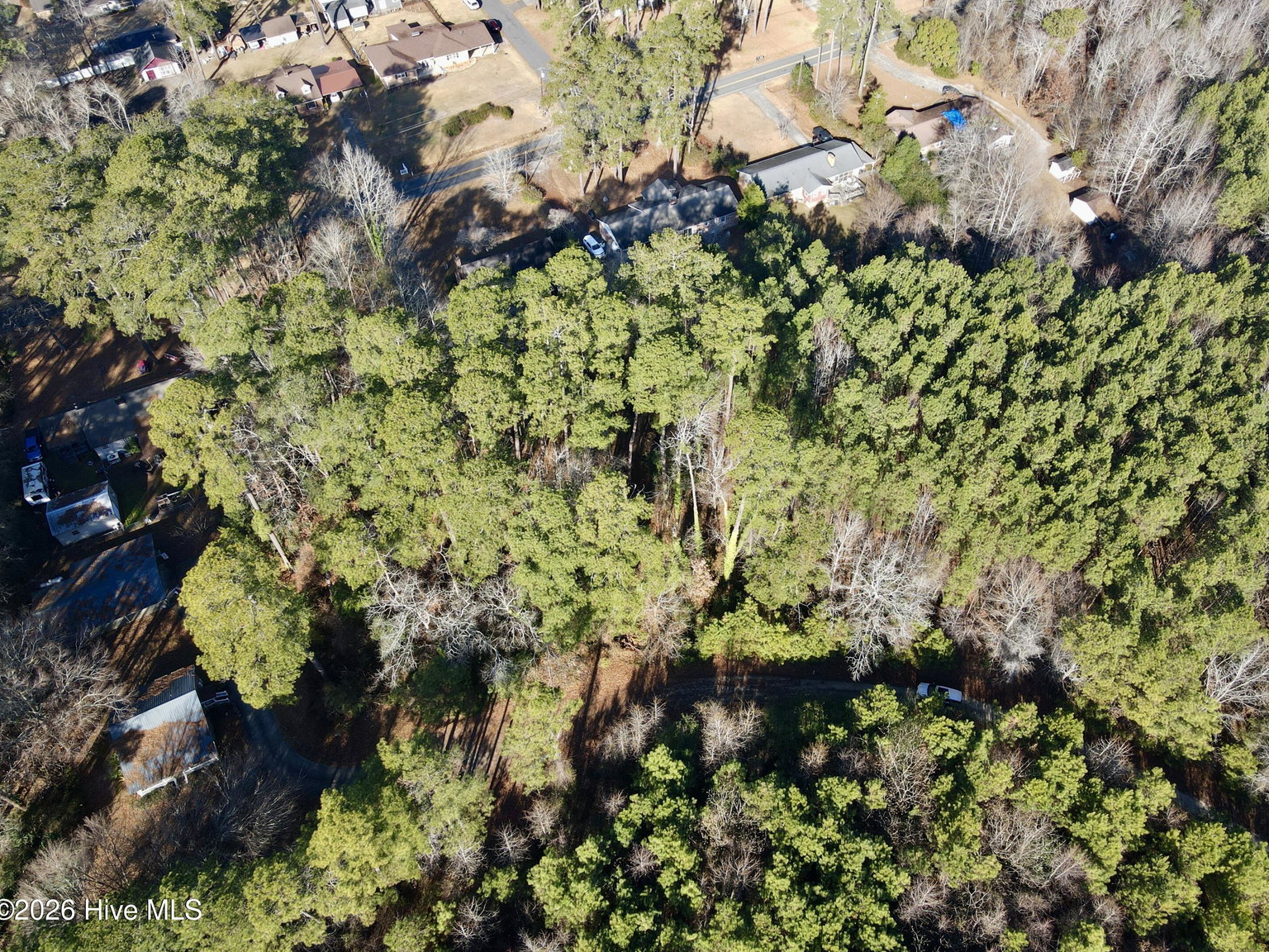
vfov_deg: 54.9
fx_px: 916
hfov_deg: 69.4
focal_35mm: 25
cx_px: 652
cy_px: 459
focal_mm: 4.5
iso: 100
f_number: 2.8
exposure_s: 1/180
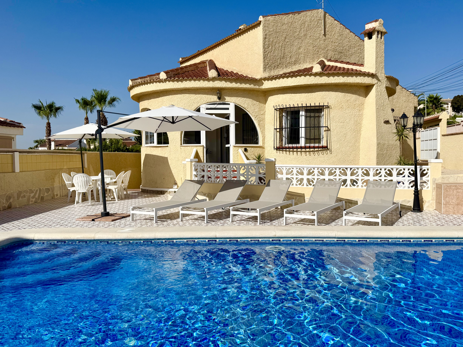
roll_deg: -0.6
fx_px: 375
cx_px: 261
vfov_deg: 49.7
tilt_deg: -1.2
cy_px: 163
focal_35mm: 28
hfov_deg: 63.2
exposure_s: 1/14286
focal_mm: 6.76
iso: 80
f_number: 1.78
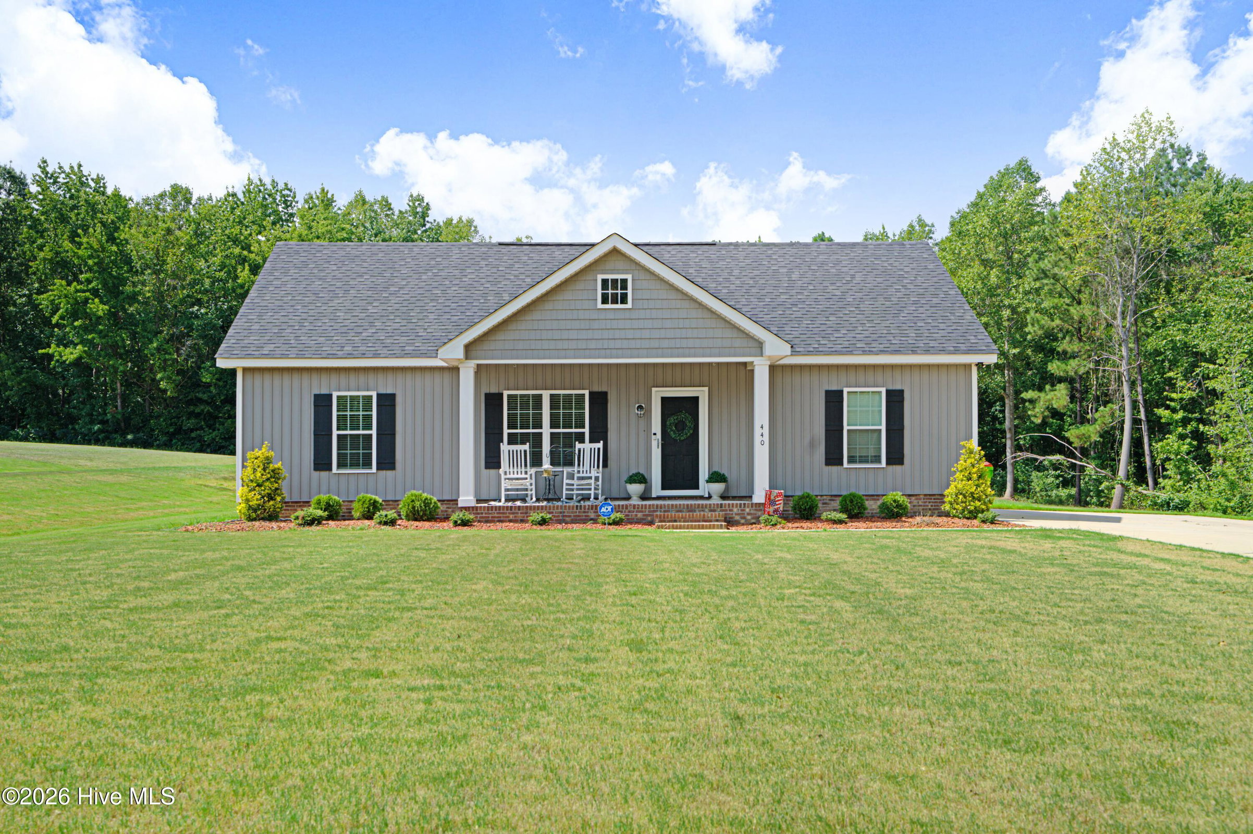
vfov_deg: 37.8
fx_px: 1217
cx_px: 626
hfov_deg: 54.5
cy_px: 417
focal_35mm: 35
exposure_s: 1/250
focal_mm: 35
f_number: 8
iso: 100
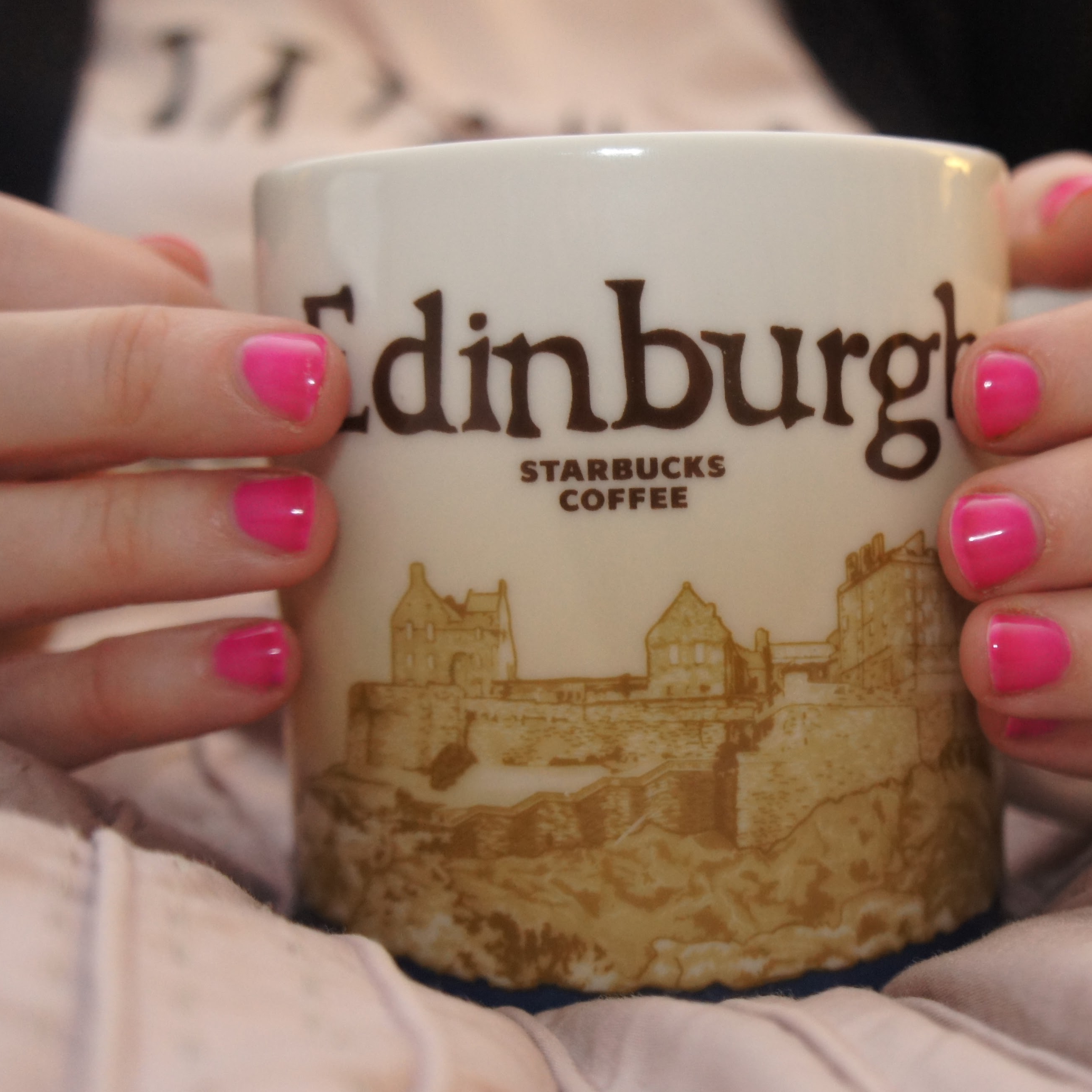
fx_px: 1847
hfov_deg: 32.6
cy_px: 635
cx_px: 752
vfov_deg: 32.9
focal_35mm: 52
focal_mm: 23
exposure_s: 1/13
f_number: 4
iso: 1600
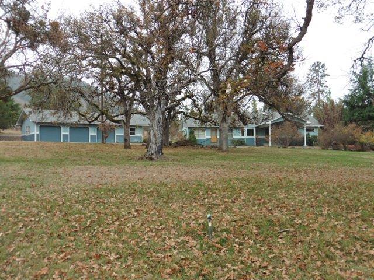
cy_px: 140
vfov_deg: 41.8
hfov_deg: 54.0
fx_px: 367
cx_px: 187
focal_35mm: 34
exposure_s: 1/125
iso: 100
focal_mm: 6.1
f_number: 3.7
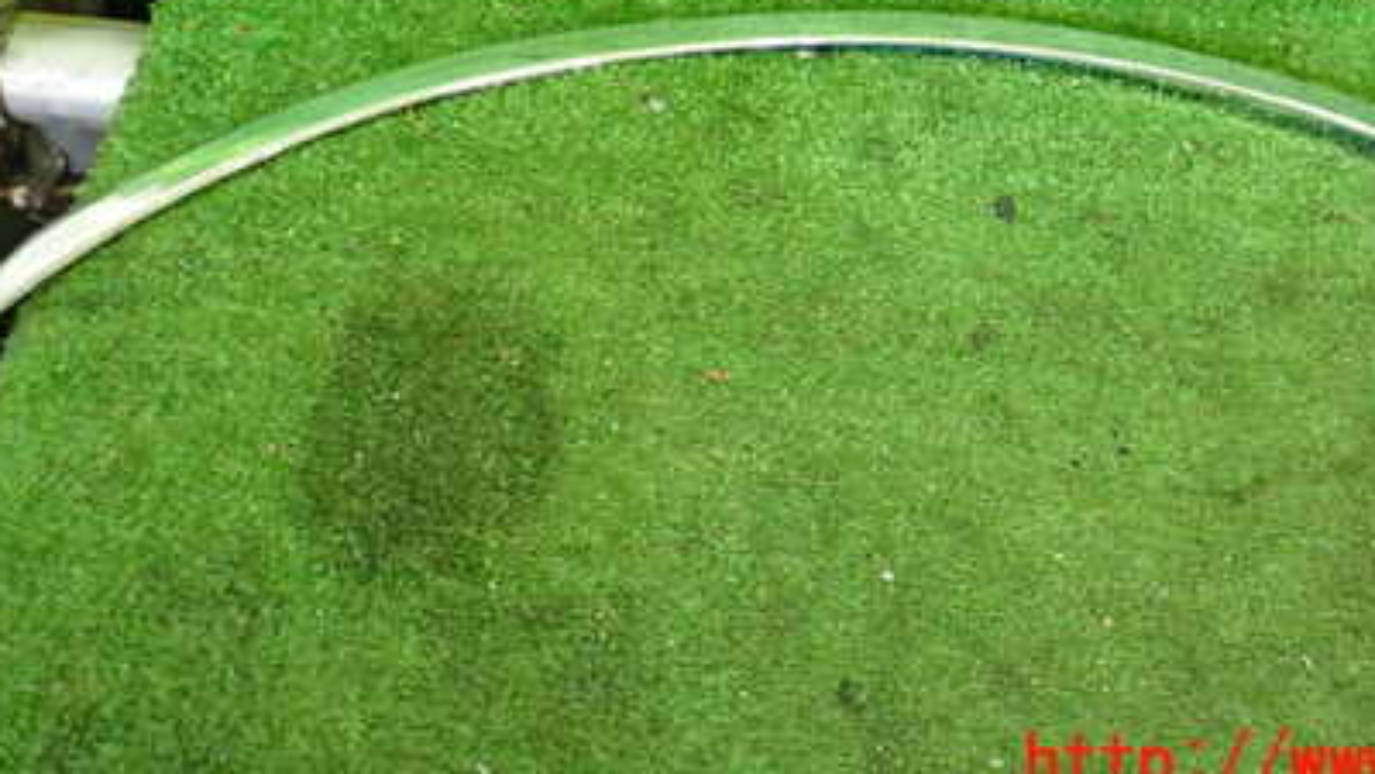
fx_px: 1787
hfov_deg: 42.0
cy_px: 34
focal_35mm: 49
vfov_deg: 23.6
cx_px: 770
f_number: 2.3
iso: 640
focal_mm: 5.4
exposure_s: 1/40
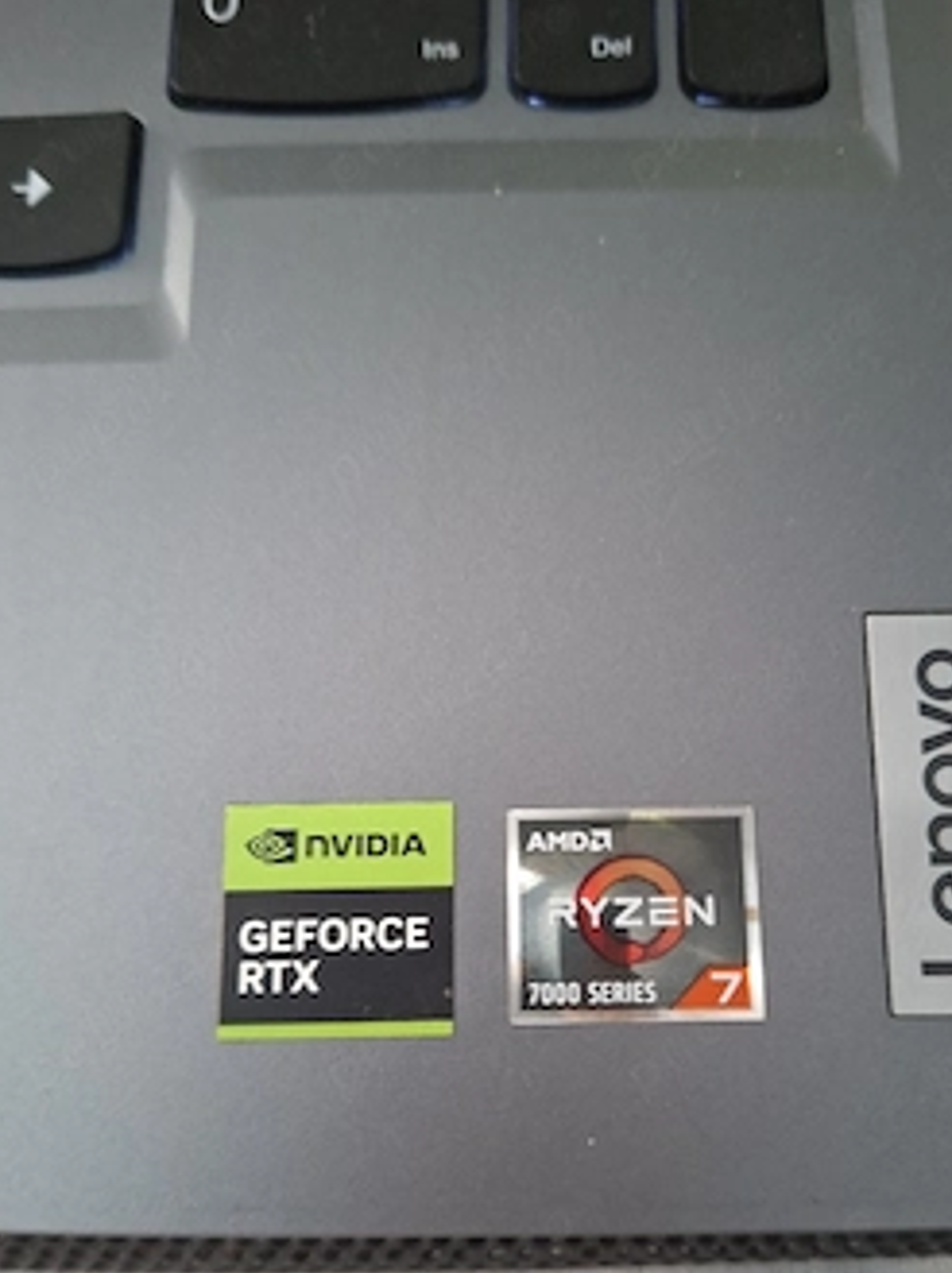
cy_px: 743
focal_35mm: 28
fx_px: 1029
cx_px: 526
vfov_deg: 63.1
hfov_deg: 49.6
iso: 250
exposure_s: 1/40
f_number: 1.8
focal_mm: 5.54
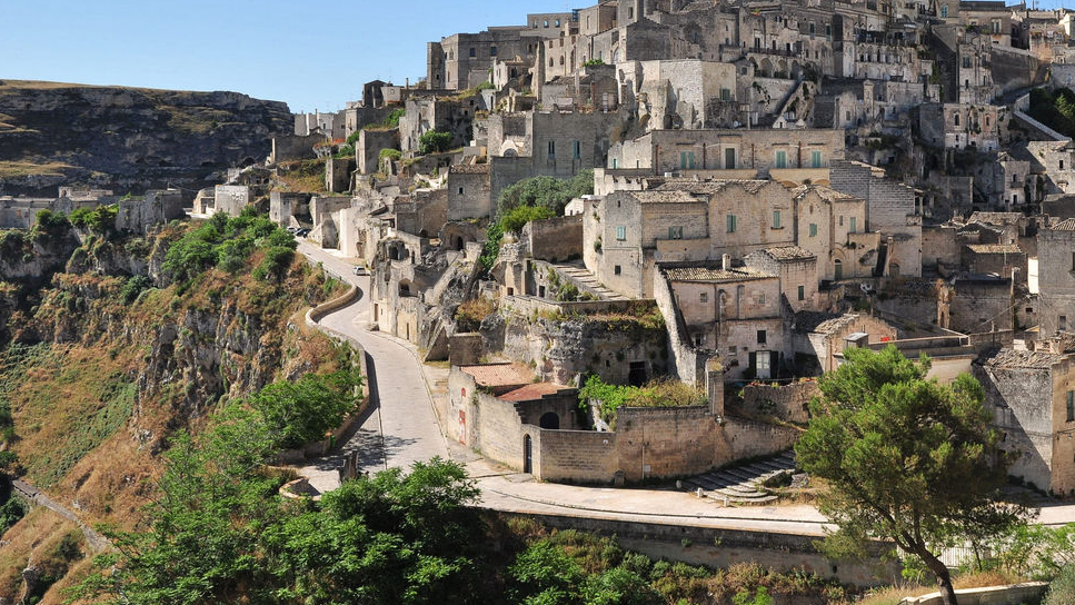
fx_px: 1539
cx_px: 708
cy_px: 175
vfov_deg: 22.1
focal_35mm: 54
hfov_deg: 38.1
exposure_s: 1/640
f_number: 8
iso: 200
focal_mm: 26
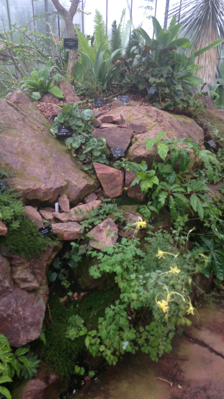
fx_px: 380
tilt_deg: -20.8
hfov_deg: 32.8
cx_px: 107
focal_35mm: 36
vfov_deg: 55.3
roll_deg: -1.8
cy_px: 200
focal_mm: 4.12
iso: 50
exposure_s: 1/120
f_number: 2.4
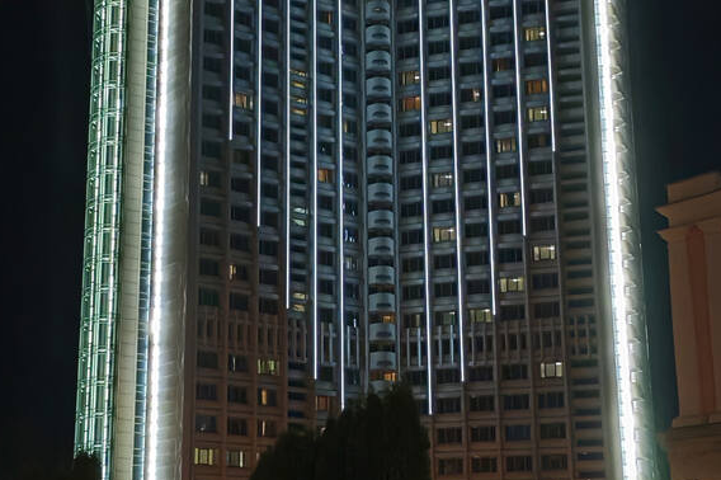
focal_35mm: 76
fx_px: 1521
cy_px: 193
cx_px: 358
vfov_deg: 17.9
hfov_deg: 26.7
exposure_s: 1/50
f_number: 1.9
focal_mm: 6.12
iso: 800
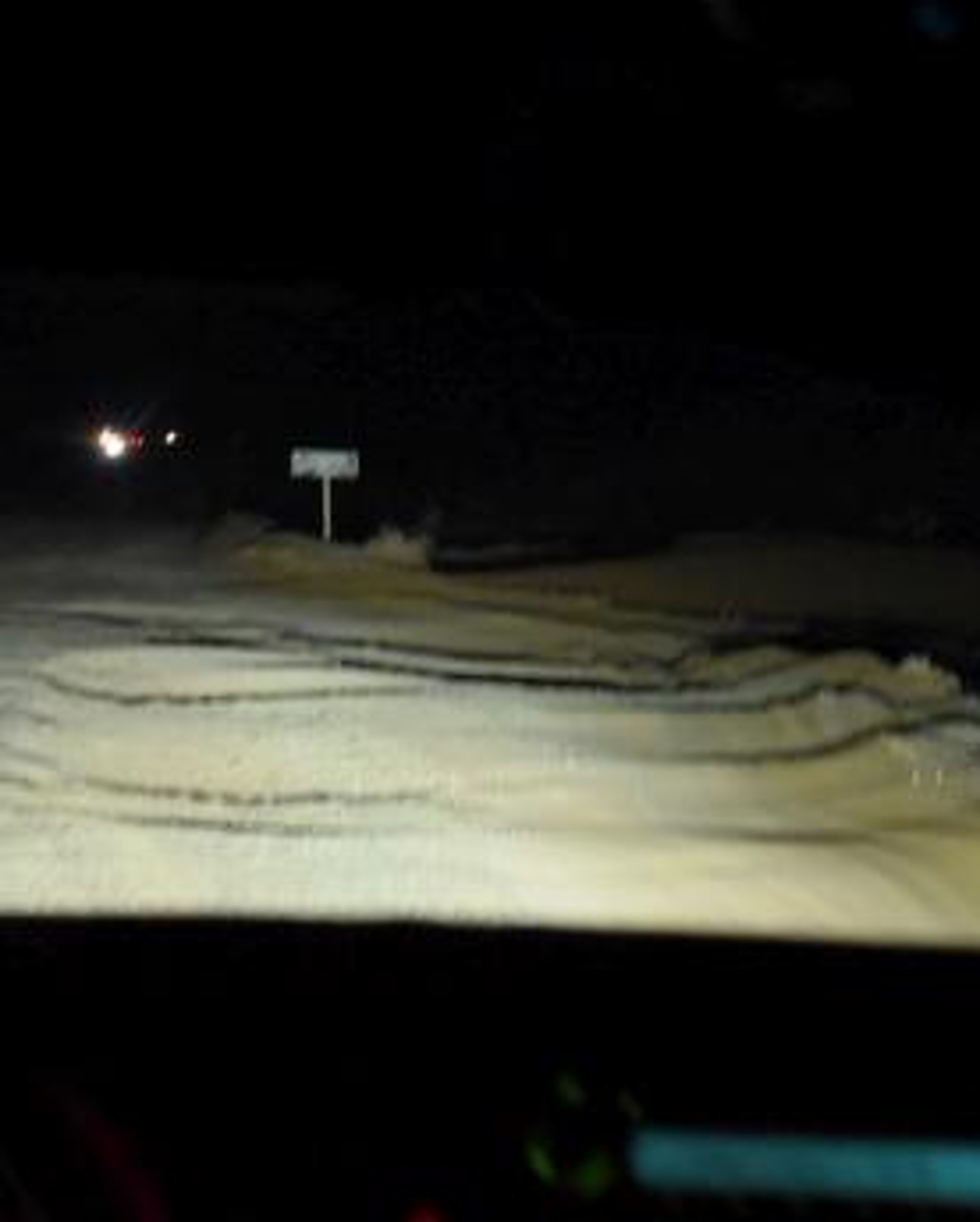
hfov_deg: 18.0
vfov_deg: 22.4
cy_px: 686
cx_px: 696
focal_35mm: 85
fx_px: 3076
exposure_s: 1/50
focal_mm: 52
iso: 12800
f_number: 8
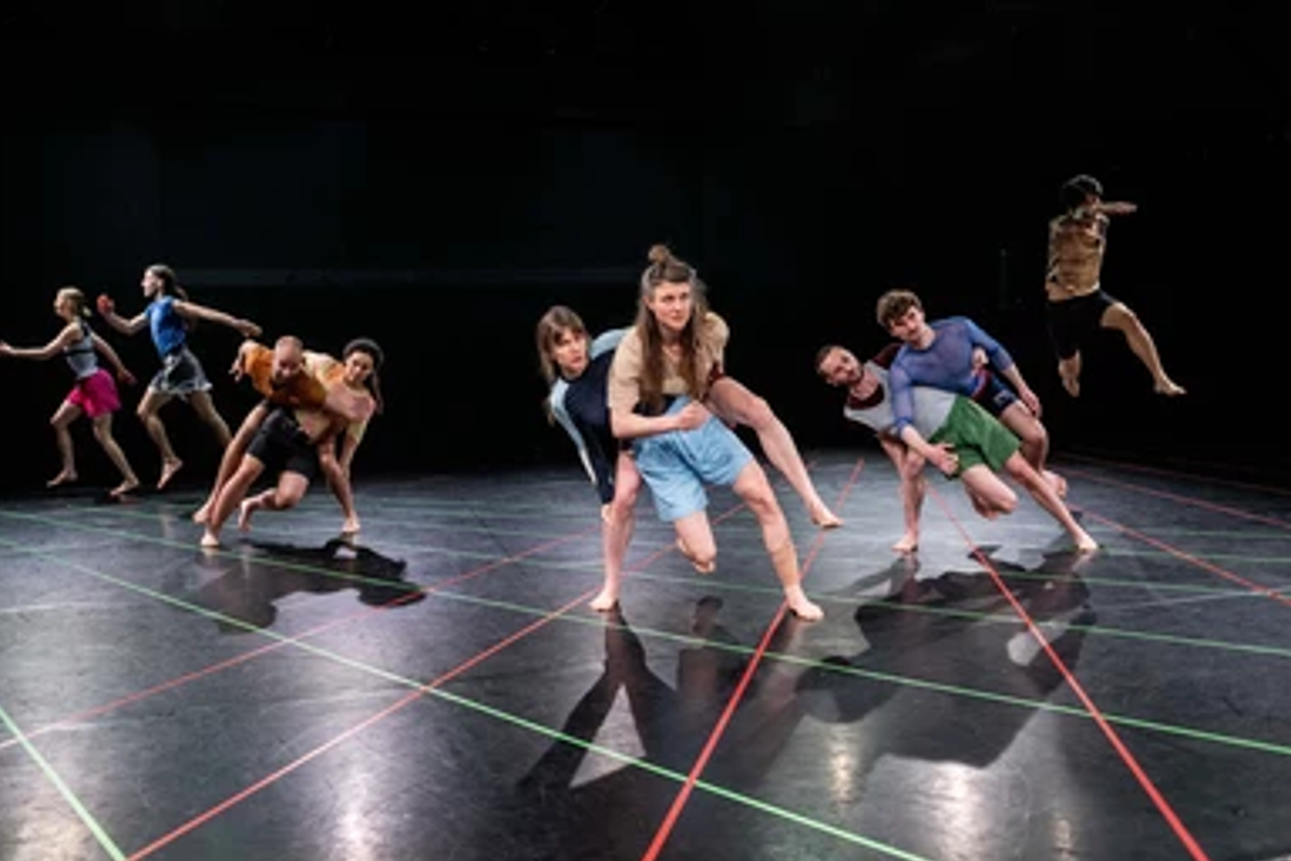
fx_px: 1255
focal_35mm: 35
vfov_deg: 37.8
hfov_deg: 54.4
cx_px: 588
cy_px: 444
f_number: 2.8
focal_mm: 32
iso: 1600
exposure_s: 1/500
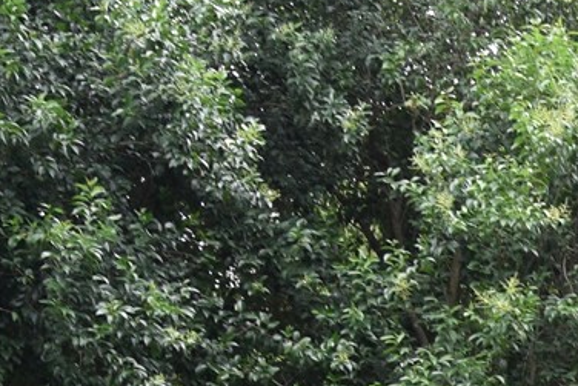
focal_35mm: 182
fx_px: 2921
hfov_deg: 10.8
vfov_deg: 7.2
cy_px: 798
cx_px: 944
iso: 400
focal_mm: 21
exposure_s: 1/200
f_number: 7.1
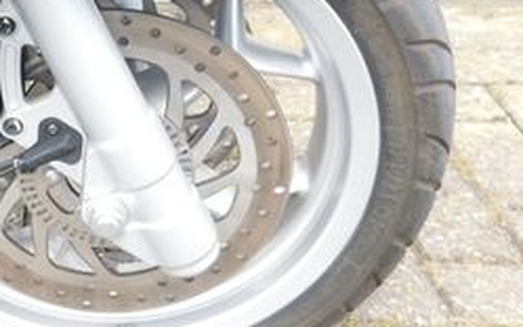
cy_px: -10
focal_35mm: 68
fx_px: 970
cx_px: -78
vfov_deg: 18.6
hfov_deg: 27.2
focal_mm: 4.5
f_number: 3.1
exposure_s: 1/100
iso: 125
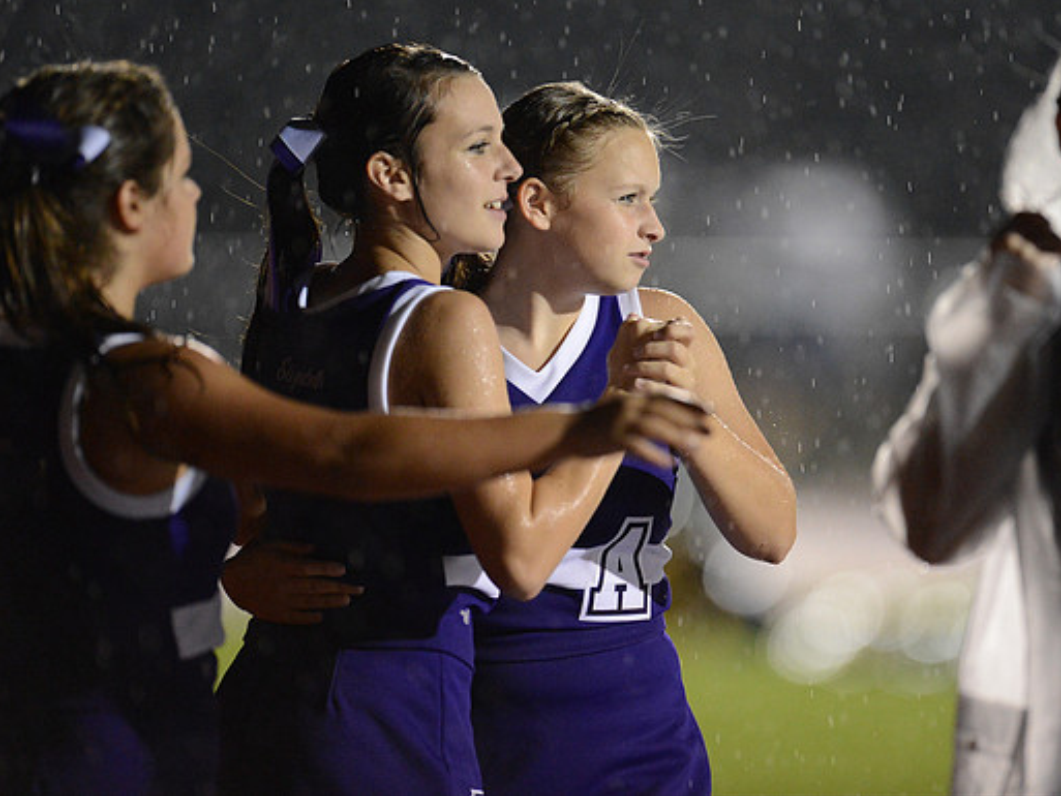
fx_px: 13336
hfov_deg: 4.6
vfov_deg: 3.4
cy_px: 398
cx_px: 577
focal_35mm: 435
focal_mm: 400
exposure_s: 1/640
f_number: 2.8
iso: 8000
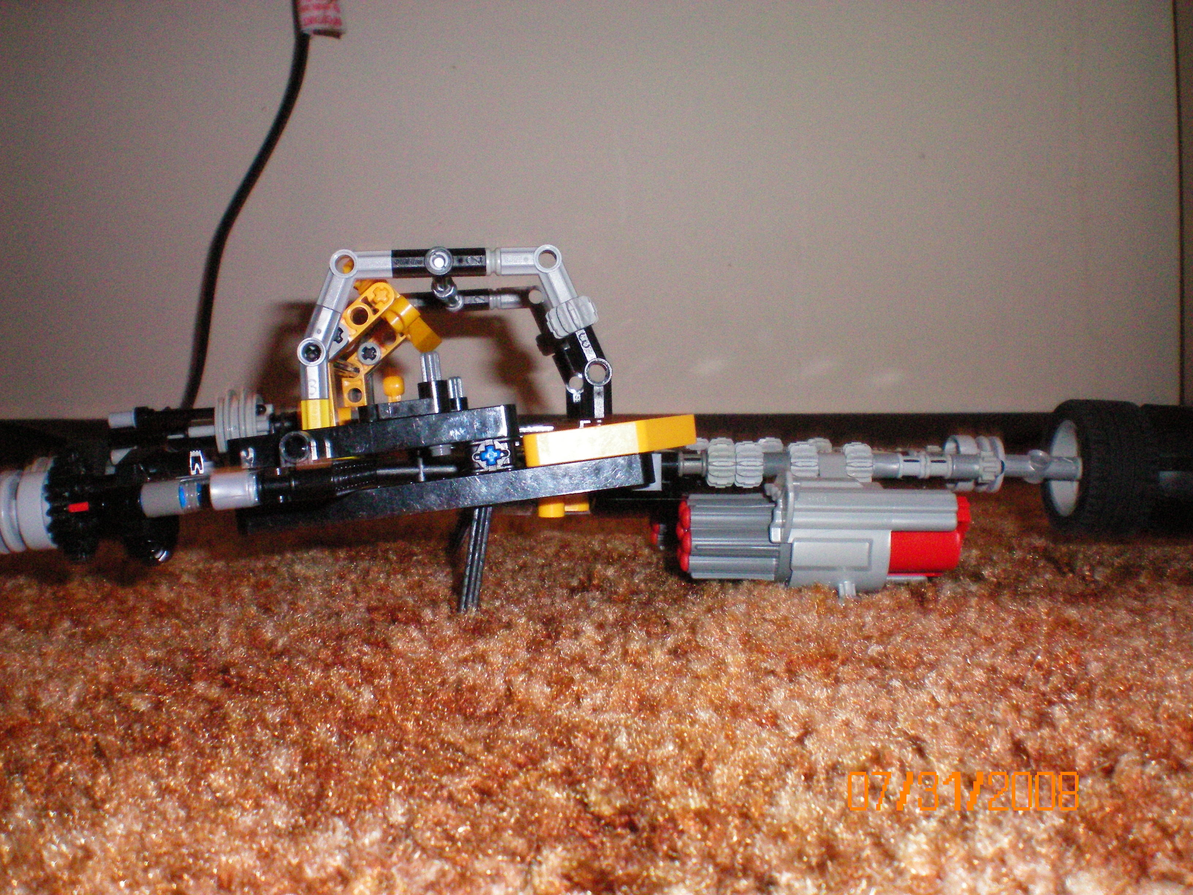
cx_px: 596
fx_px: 1310
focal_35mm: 38
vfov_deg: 37.7
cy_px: 448
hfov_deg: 49.0
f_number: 4.6
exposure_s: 1/60
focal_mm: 6.3
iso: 400
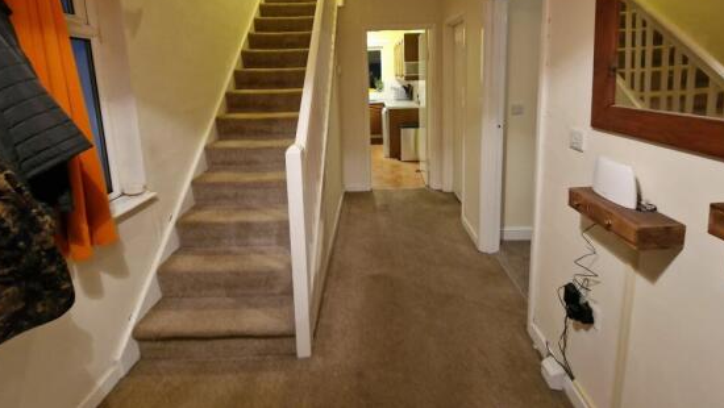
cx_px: 367
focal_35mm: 15
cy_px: 122
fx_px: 288
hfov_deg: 103.0
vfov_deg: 67.7
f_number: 2.2
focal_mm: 2.2
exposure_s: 1/33
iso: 640
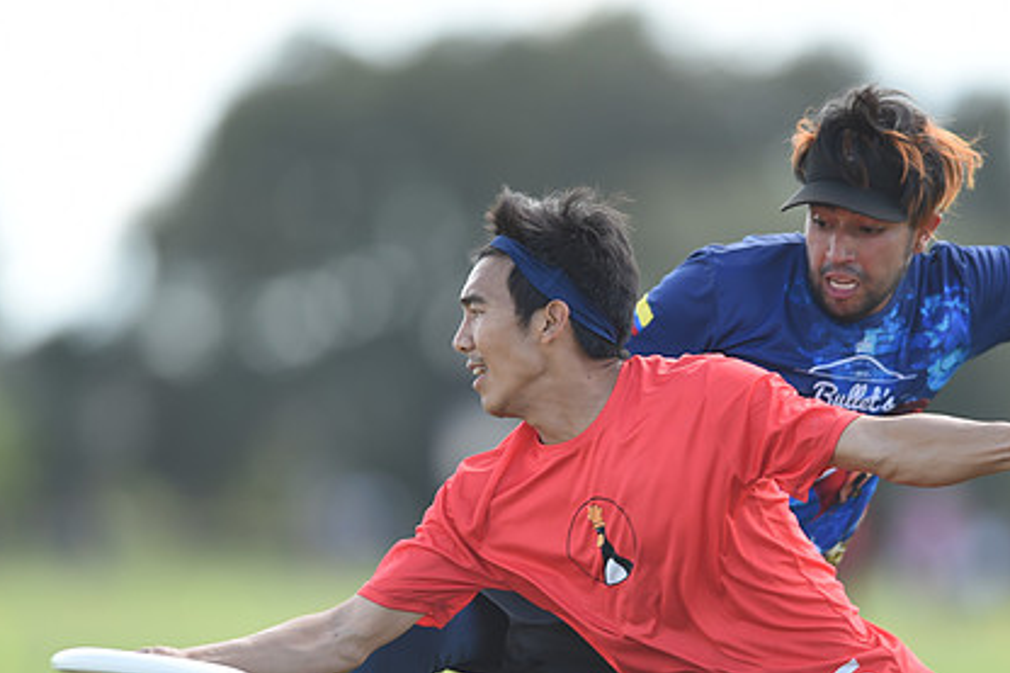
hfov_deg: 3.7
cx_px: 592
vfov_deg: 2.5
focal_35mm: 558
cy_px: 423
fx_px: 15648
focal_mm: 400
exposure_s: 1/800
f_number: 2.8
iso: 200
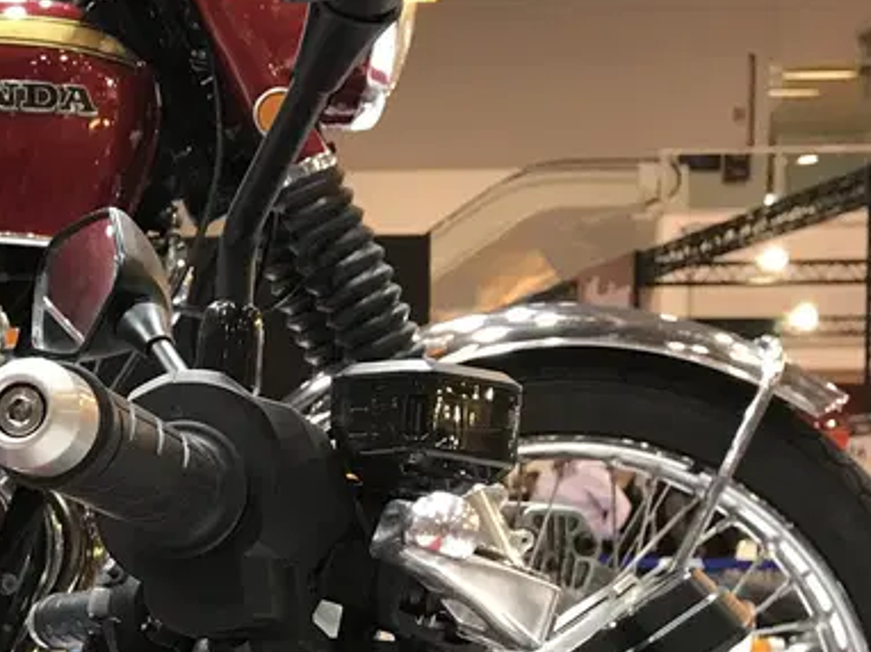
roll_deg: -0.1
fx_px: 2213
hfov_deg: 19.9
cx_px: -349
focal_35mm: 88
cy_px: 590
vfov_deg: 16.5
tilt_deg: -1.8
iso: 40
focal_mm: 3.99
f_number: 1.8
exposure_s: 1/17
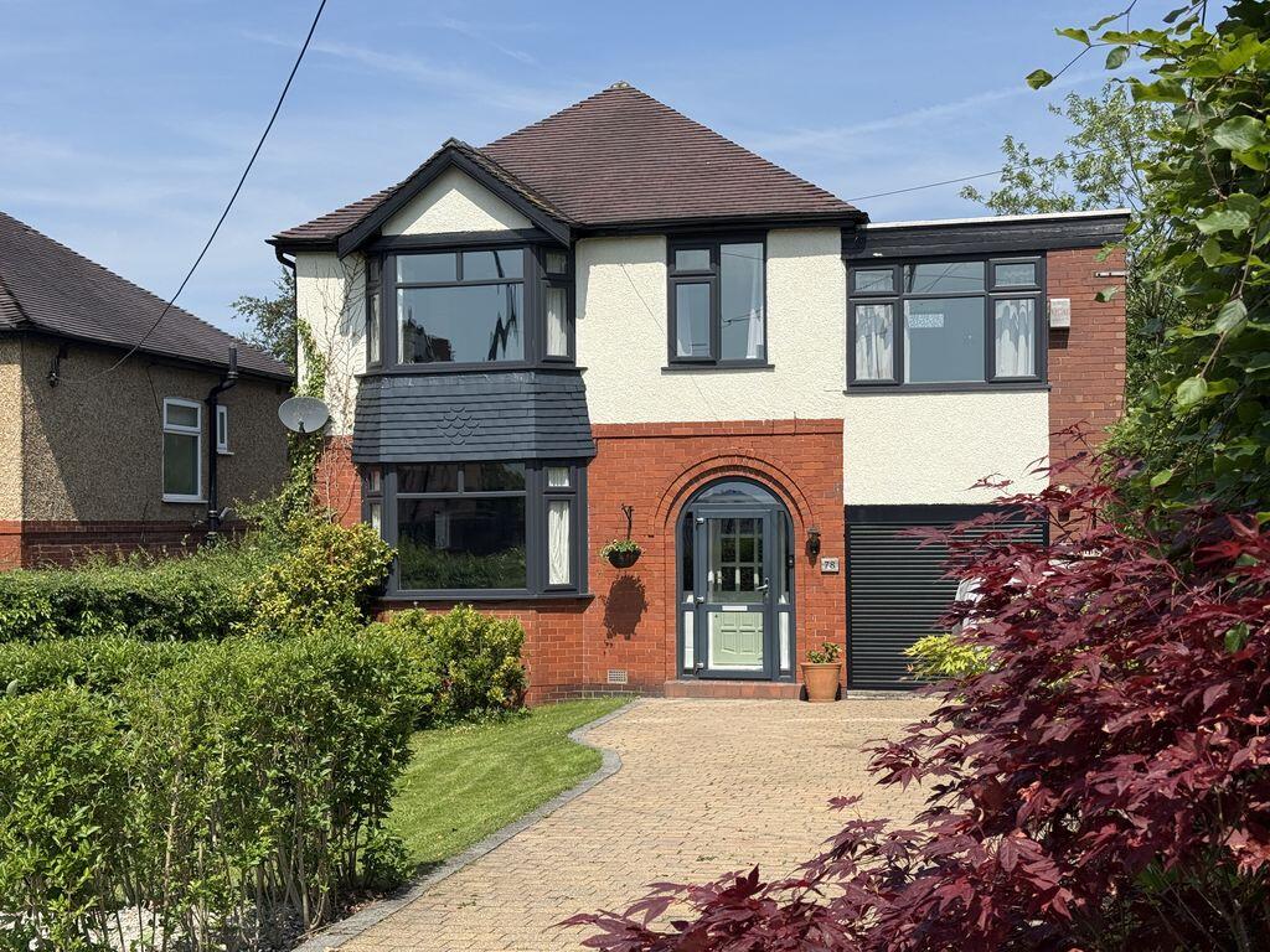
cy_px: 476
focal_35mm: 48
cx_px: 635
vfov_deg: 30.3
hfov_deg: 39.7
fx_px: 1761
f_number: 1.78
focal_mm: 6.76
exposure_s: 1/5208
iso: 64
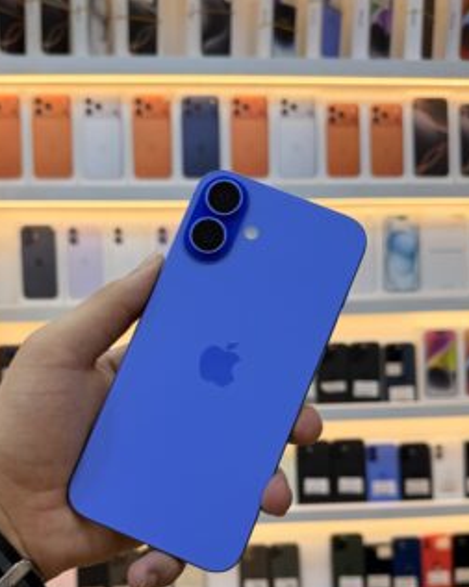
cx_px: 186
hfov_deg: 39.9
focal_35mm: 37
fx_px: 643
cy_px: 389
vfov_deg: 48.3
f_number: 1.78
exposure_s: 1/461
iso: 80
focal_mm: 6.76
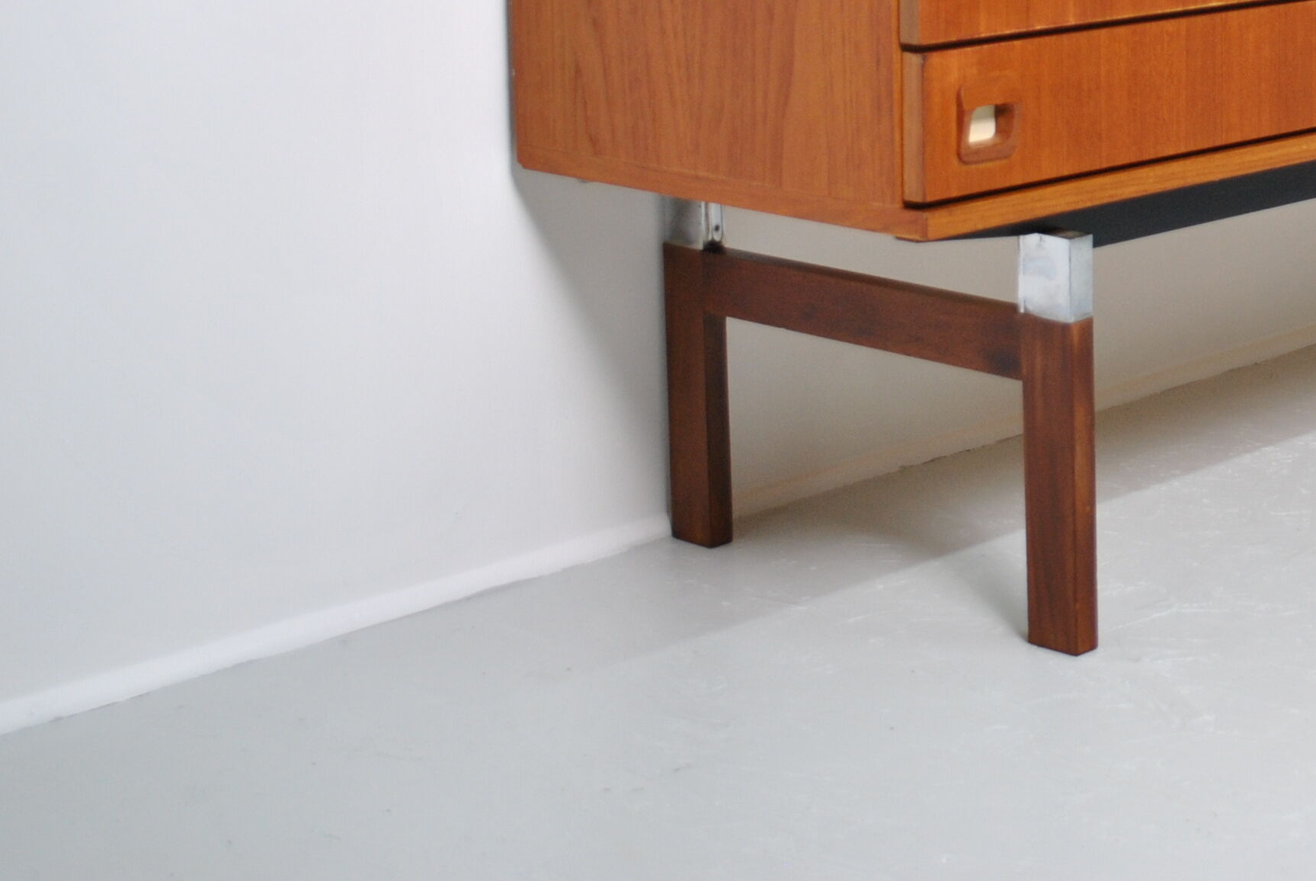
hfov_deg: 25.9
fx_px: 2708
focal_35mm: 74
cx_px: 1330
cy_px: -50
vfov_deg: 17.9
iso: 320
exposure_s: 1/30
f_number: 4
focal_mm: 22
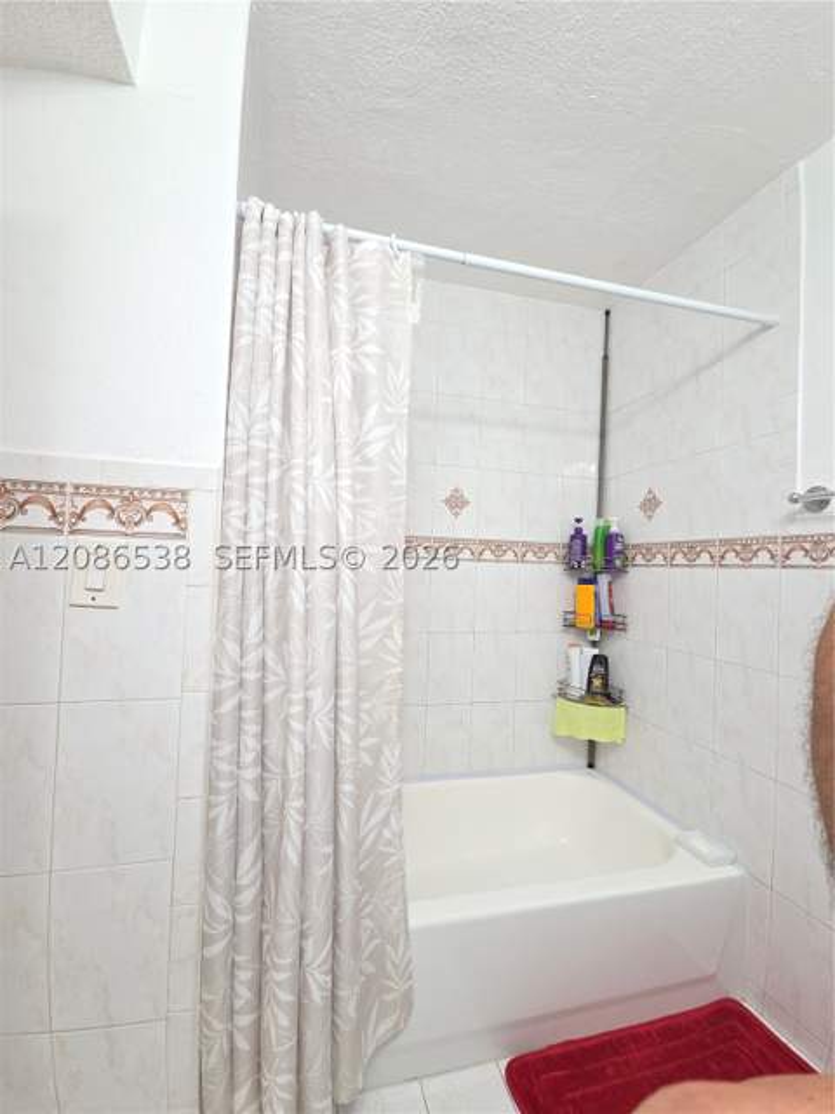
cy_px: 557
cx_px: 418
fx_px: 418
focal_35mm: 13
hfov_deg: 89.9
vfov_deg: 106.2
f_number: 2.2
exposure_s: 1/60
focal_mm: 2.2
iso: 320
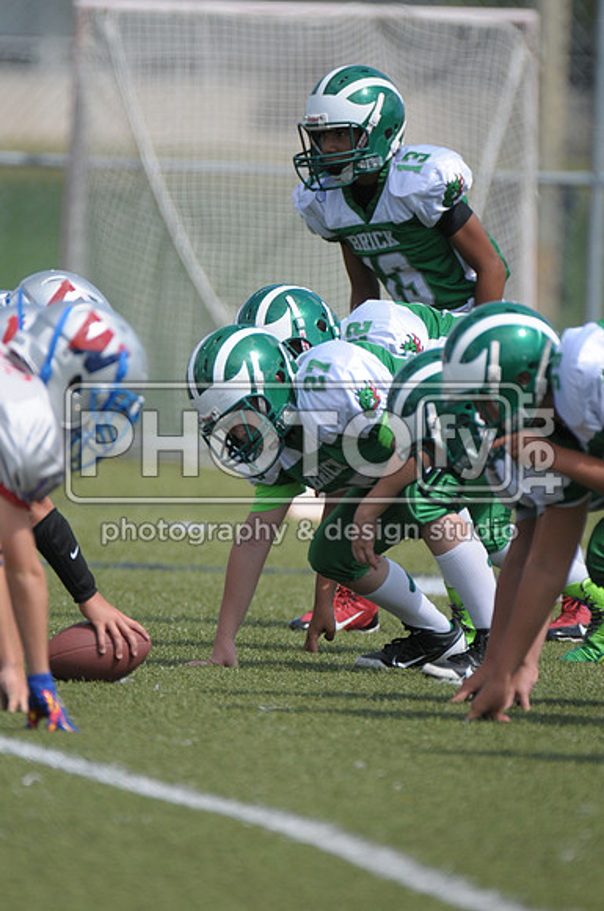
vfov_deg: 3.4
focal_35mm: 600
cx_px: 302
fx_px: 15144
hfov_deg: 2.3
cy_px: 456
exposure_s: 1/3200
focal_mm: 400
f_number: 4
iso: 500
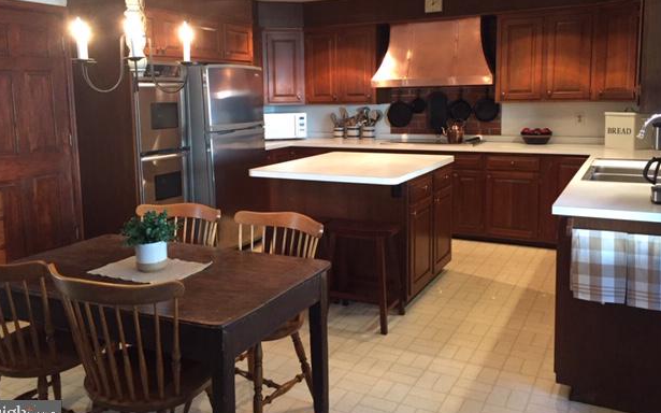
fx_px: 576
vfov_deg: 39.3
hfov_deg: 59.7
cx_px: 321
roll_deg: -0.1
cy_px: 170
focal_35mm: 32
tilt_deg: -6.3
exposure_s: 1/24
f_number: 2.2
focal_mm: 4.15
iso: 250
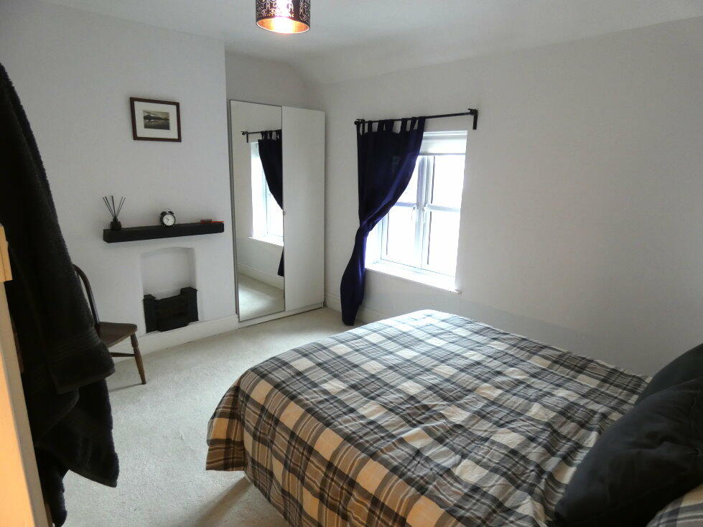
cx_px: 352
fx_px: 406
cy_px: 264
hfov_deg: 81.8
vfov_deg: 66.0
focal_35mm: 20
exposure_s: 1/60
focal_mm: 3.6
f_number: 2.8
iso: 320
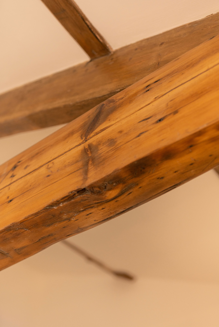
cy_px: 164
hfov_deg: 27.1
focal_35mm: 50
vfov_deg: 39.6
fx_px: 455
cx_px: 110
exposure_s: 1/160
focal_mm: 50
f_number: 2
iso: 640
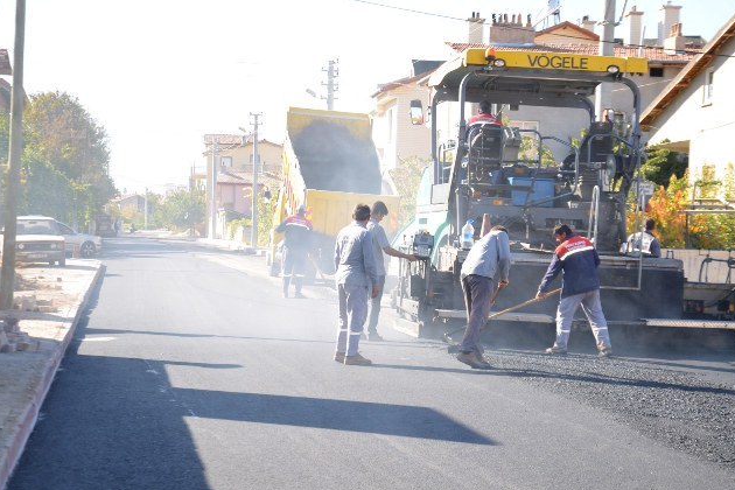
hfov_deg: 27.7
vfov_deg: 18.7
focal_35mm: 73
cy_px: 246
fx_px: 1490
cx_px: 369
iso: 200
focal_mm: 48
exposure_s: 1/250
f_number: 10
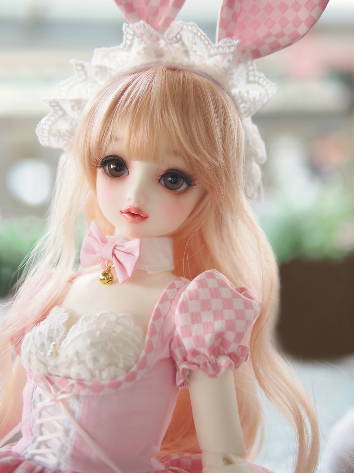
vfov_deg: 38.2
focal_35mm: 50
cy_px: 236
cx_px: 177
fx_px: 682
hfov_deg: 29.1
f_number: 1.4
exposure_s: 1/160
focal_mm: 25
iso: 200
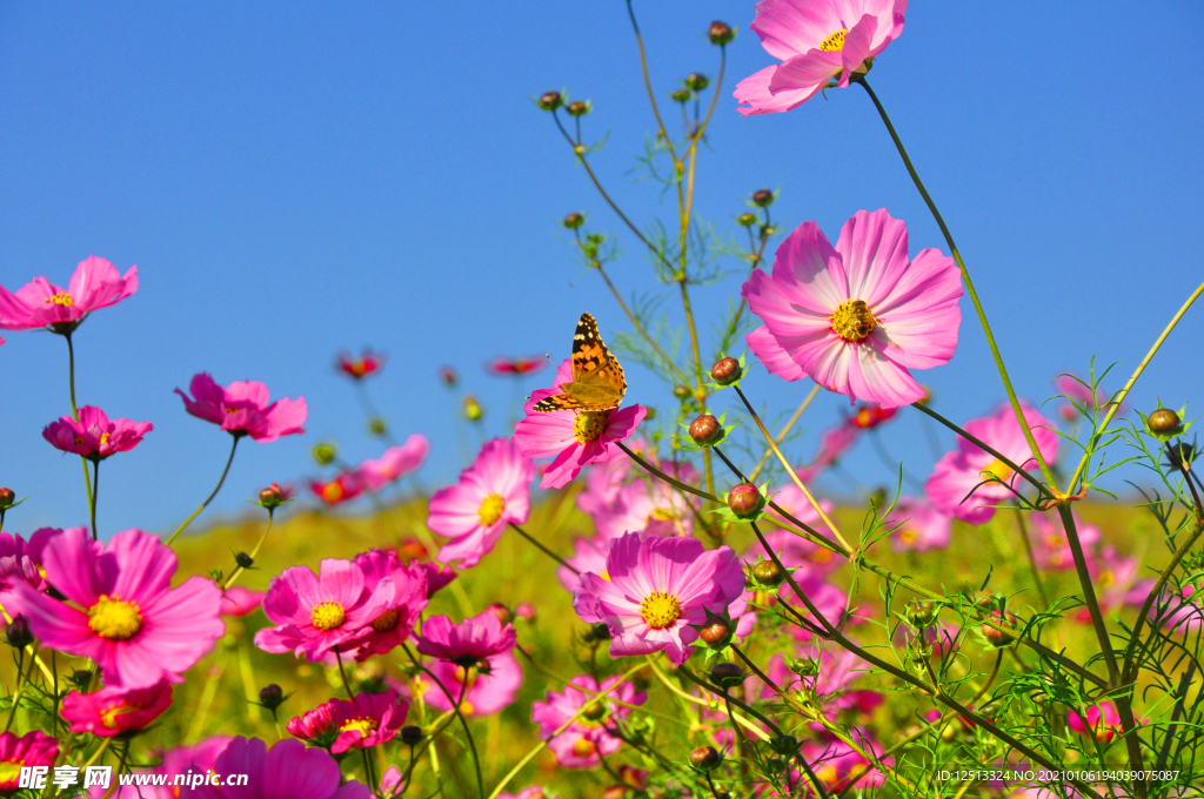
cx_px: 602
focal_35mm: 158
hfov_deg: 13.1
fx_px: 5261
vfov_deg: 8.7
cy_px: 400
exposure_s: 1/500
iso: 250
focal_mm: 105
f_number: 11
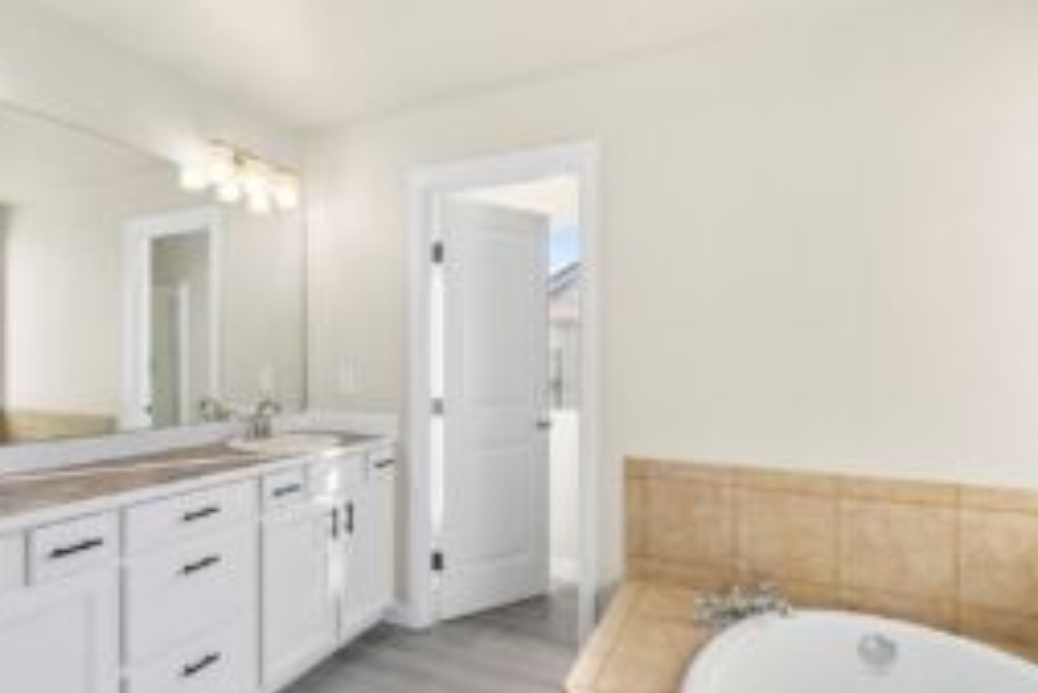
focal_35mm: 19
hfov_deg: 85.4
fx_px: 548
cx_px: 398
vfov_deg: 64.1
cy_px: 412
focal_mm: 12
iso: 80
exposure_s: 1/200
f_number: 6.3
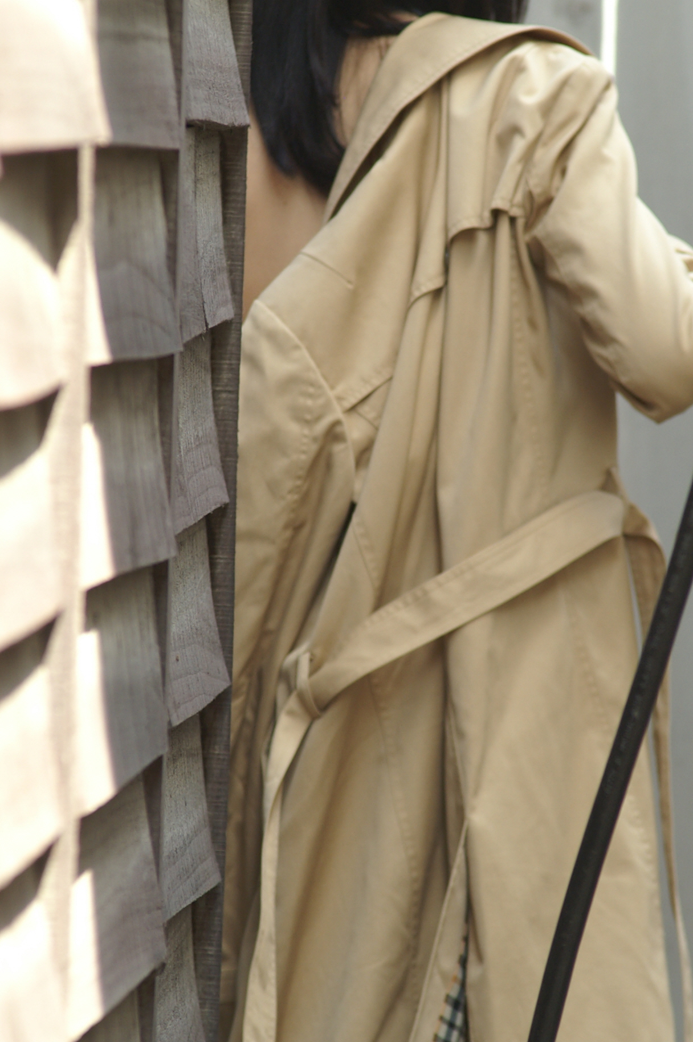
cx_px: 433
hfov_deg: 3.1
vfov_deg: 4.6
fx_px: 12844
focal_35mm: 444
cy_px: 475
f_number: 4.5
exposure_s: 1/200
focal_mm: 180
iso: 200
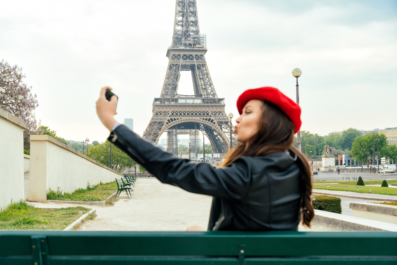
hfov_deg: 47.7
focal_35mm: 41
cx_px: 198
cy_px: 132
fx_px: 449
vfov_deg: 32.9
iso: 250
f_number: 5
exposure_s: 1/160
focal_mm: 40.7
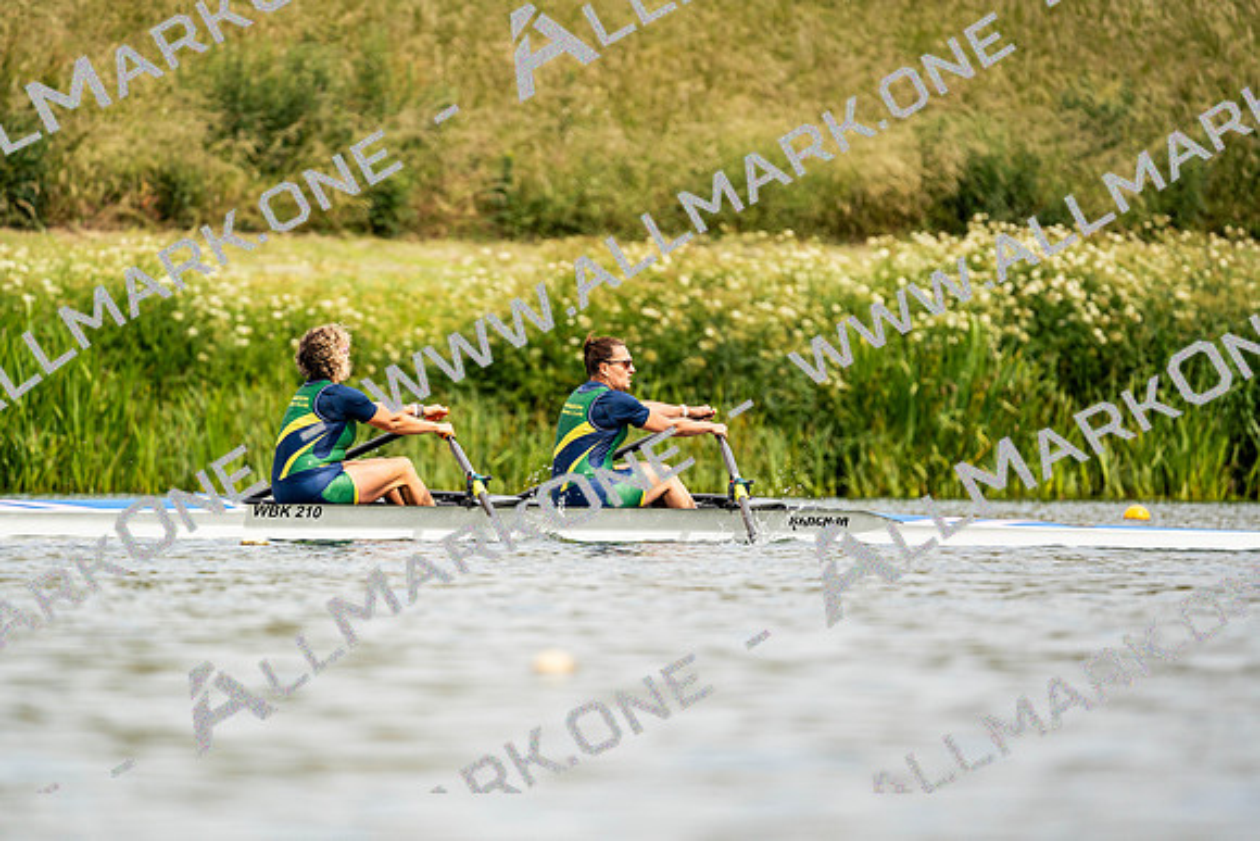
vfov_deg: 2.3
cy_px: 420
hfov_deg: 3.4
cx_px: 630
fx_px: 21004
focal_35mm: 600
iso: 400
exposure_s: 1/2000
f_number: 6.3
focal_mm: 600
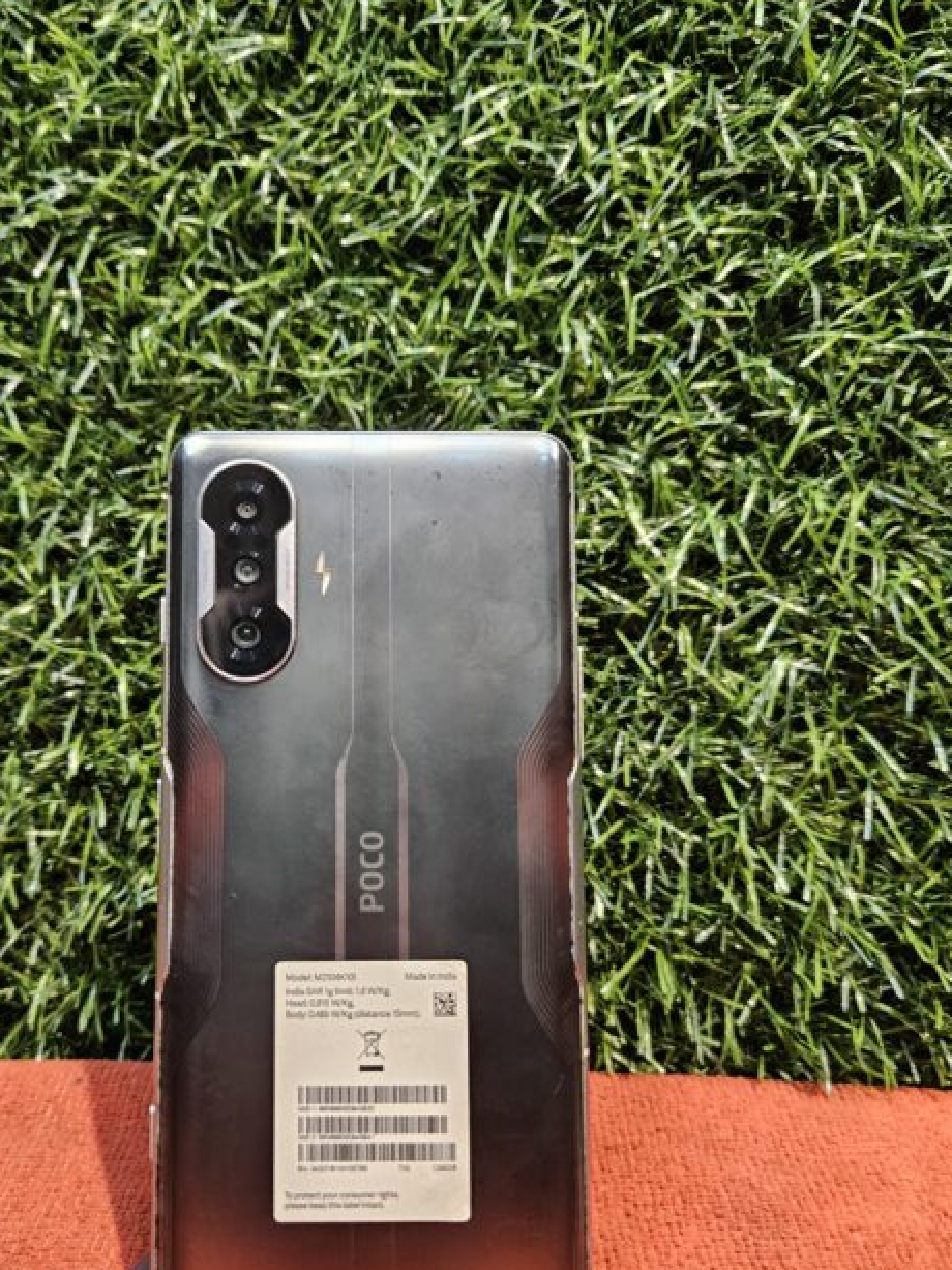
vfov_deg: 59.9
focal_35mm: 30
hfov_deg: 46.4
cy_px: 667
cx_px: 360
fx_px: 1100
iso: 800
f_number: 1.8
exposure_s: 1/100
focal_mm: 5.4
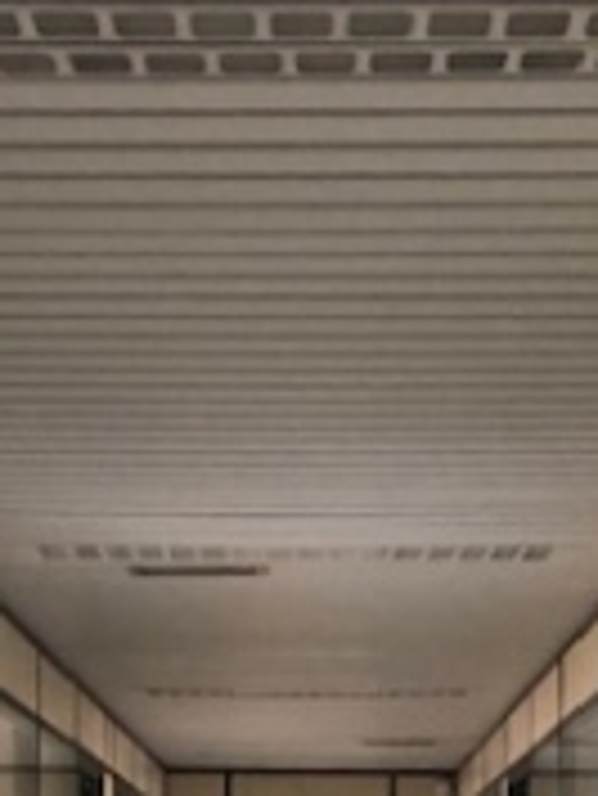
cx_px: 238
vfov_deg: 18.7
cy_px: 1124
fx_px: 2186
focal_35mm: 95
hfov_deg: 15.6
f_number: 1.8
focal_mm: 3.99
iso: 80
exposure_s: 1/15
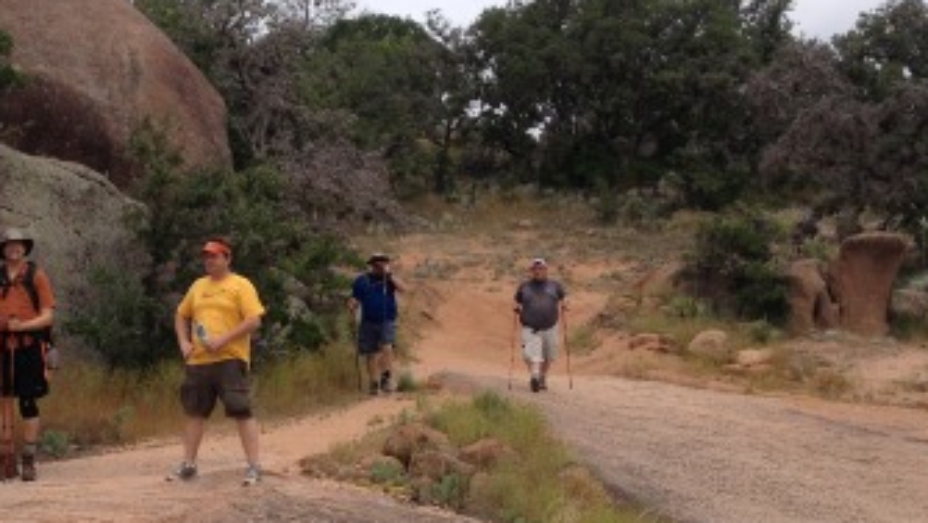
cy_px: 431
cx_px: 247
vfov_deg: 16.4
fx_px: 1797
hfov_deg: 28.6
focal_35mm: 73
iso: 50
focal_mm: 4.28
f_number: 2.4
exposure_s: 1/1672
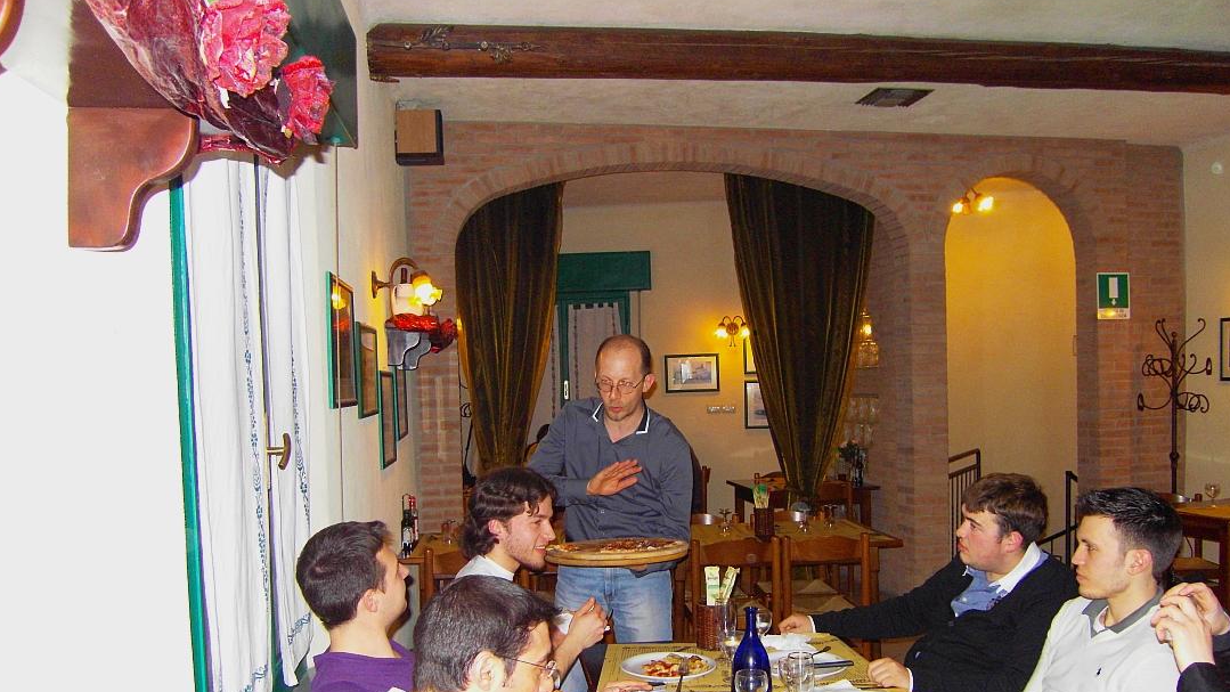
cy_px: 420
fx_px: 1011
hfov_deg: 62.6
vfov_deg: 37.6
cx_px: 609
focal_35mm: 31
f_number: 2.8
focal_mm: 6
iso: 320
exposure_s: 1/40
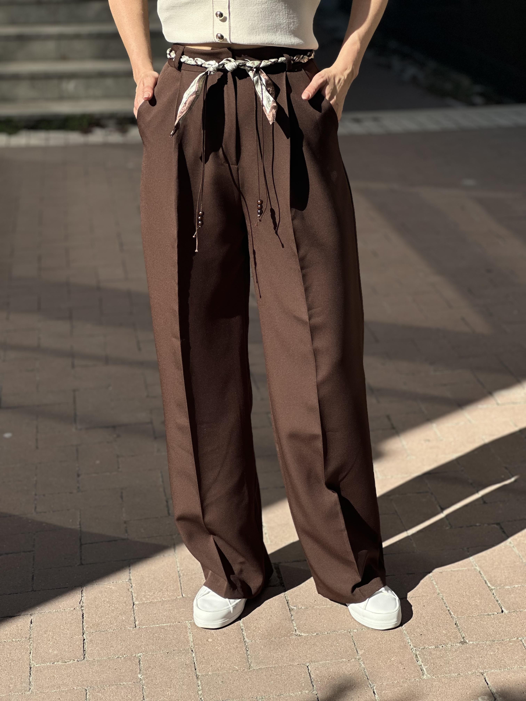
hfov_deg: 19.1
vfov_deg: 25.3
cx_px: 263
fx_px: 1560
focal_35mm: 77
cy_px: 350
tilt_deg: -17.9
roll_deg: +0.0
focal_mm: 9
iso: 32
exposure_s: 1/395
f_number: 2.8
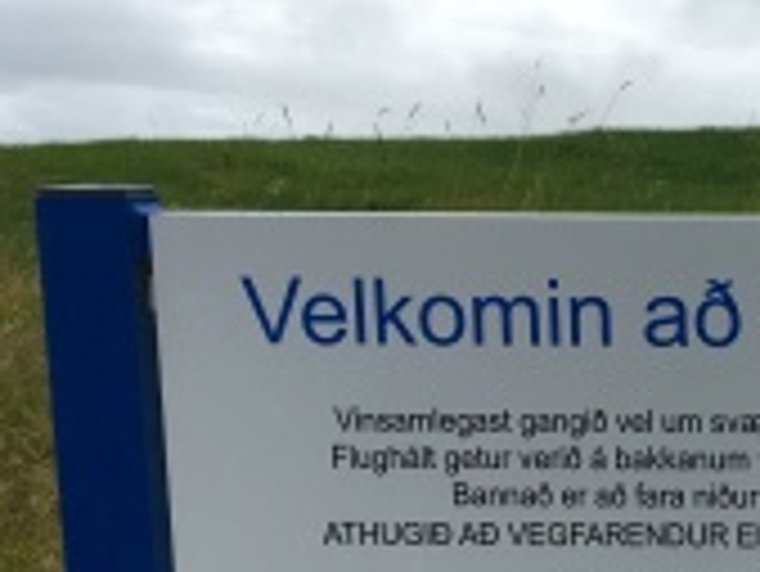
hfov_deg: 19.9
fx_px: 2065
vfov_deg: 15.5
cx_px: 848
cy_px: 549
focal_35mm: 94
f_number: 2.2
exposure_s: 1/905
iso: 25
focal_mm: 4.15
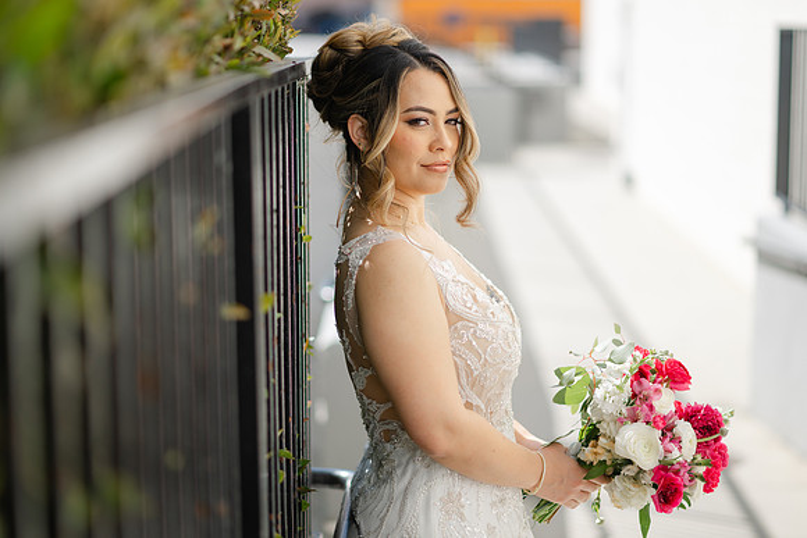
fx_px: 1906
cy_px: 269
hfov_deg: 23.9
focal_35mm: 85
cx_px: 404
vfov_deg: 16.1
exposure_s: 1/3200
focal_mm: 85
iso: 80
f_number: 1.8
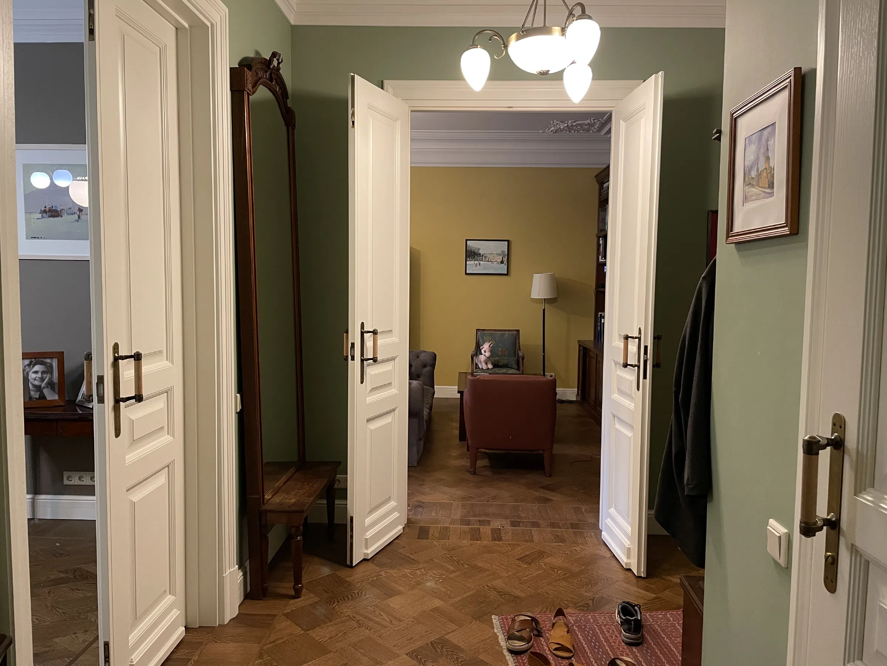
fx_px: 666
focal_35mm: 26
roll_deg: -0.6
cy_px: 333
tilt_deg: -4.3
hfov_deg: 67.3
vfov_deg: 53.1
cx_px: 444
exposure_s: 1/50
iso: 250
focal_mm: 4.2
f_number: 1.6
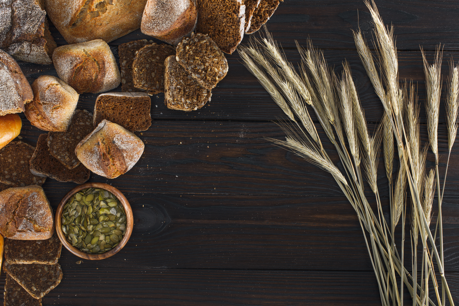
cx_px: 230
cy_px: 153
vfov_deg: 27.0
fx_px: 638
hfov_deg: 39.6
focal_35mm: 50
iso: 200
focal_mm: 50
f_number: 11
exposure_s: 1/200
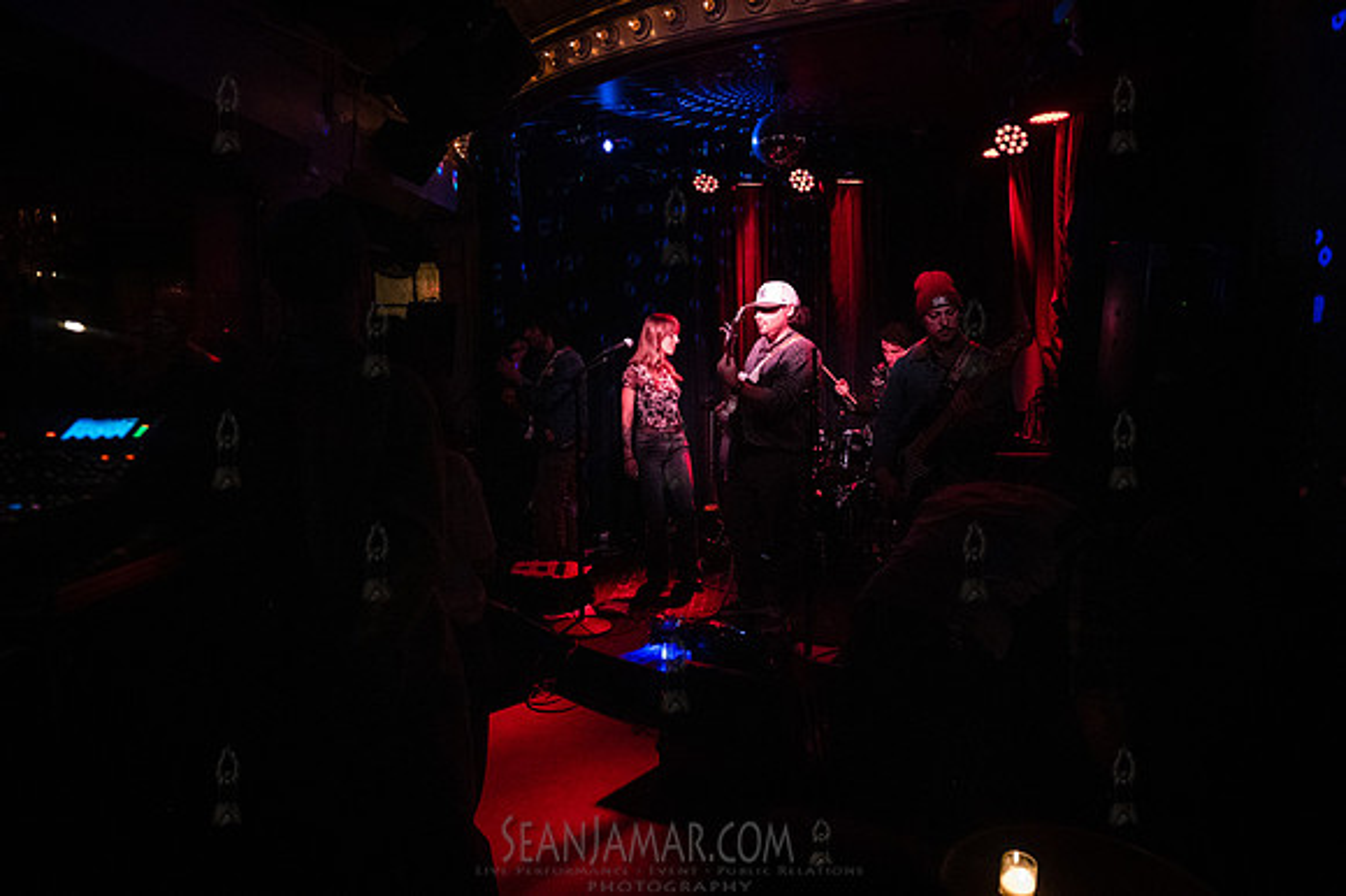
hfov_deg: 73.8
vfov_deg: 53.1
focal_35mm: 24
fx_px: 897
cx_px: 673
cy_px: 448
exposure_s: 1/320
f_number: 3.5
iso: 12800
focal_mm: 24
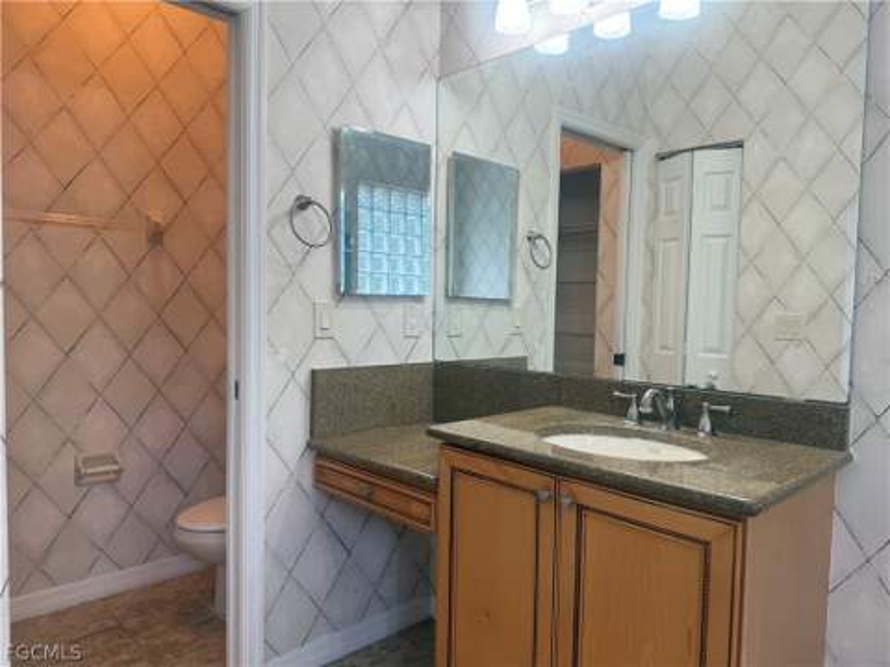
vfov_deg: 56.8
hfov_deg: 71.6
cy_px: 334
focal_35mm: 24
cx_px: 445
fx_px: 617
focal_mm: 6.76
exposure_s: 1/120
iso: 80
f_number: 1.78
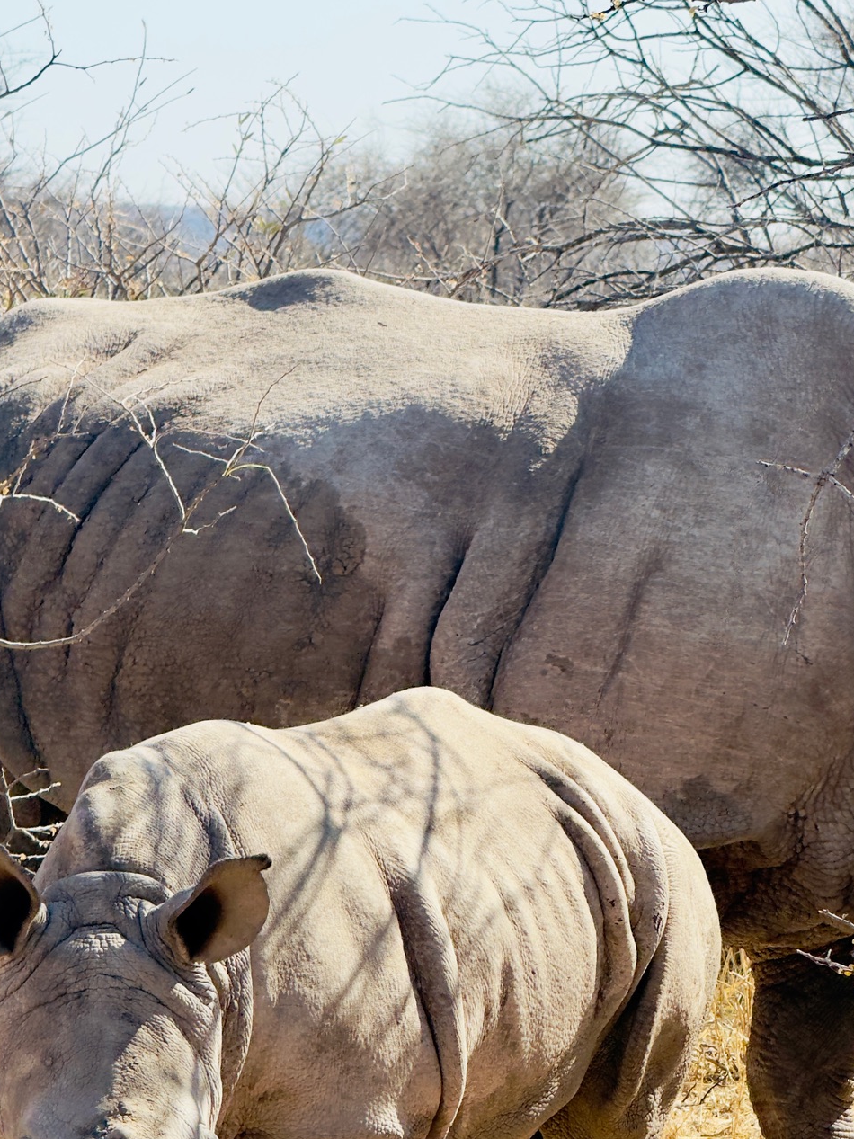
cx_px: 508
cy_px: 919
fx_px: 6383
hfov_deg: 7.7
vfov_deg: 10.2
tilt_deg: -4.8
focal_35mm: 194
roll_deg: -0.6
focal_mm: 15.66
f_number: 2.8
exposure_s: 1/767
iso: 50
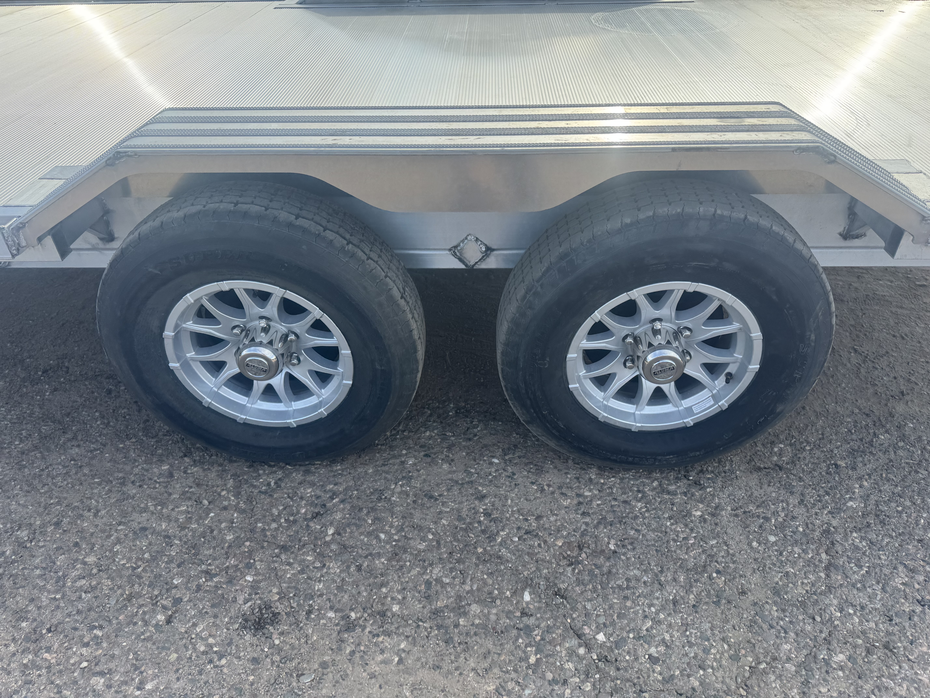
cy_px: 349
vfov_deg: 56.8
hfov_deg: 71.6
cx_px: 465
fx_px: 645
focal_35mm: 24
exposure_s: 1/1456
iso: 80
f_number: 1.78
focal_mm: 6.76
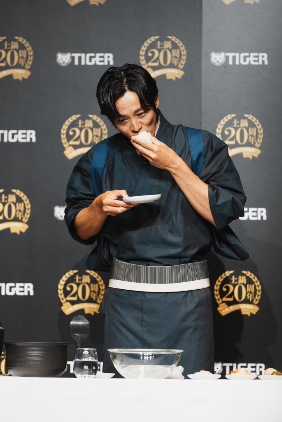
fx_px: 2347
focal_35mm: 200
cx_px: 141
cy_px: 211
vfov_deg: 10.3
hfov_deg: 6.9
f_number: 2.8
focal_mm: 200
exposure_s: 1/200
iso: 1250
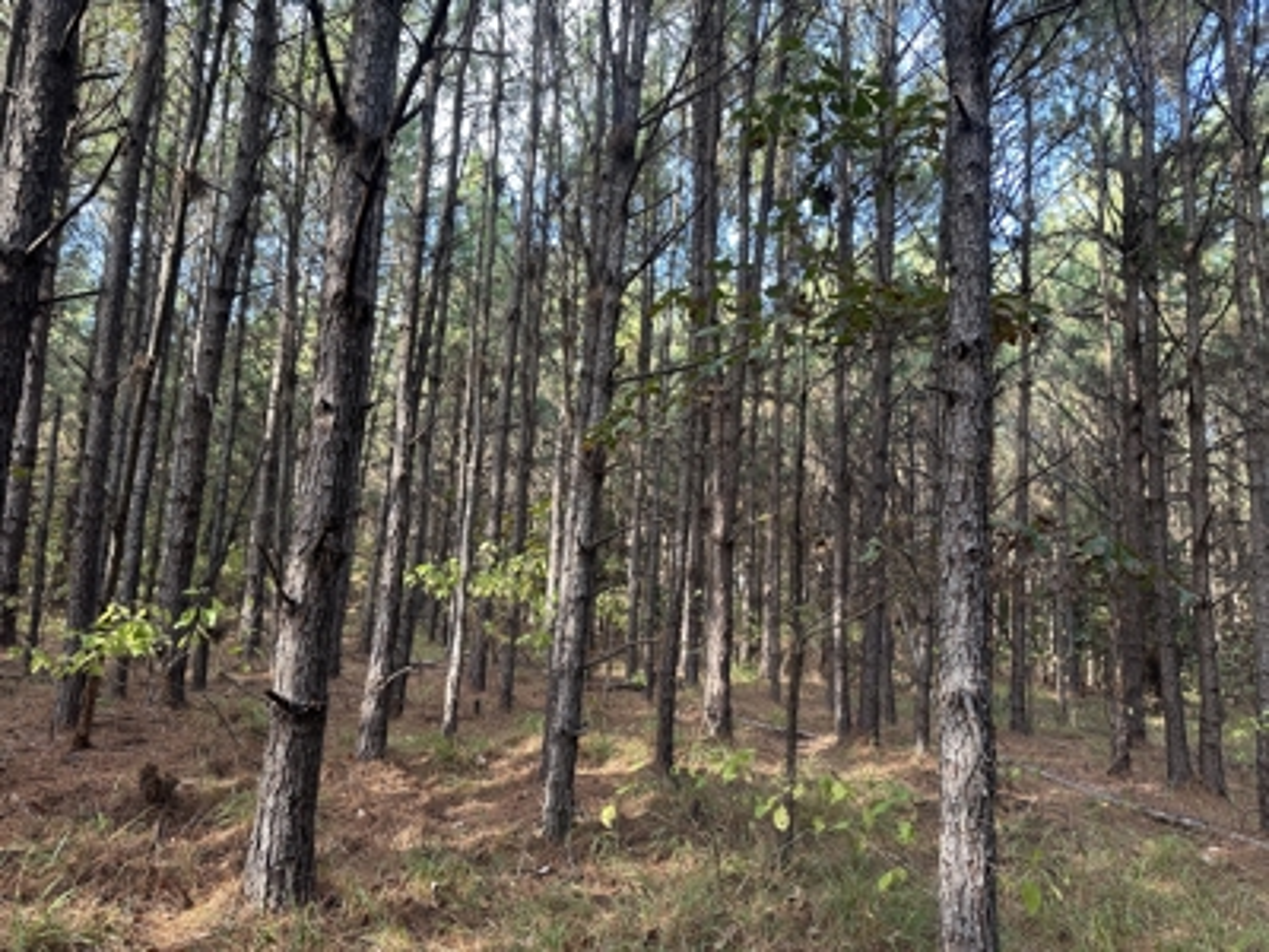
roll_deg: -3.1
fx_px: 880
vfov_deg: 56.8
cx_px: 634
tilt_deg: +7.9
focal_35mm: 24
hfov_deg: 71.6
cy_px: 476
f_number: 1.78
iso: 125
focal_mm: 6.86
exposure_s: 1/121
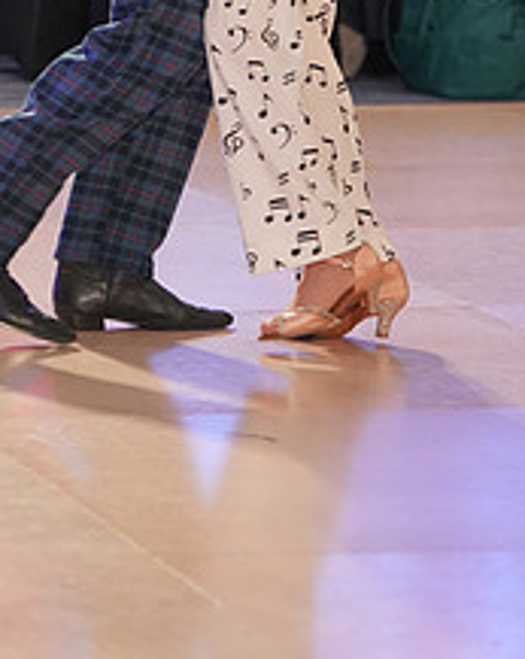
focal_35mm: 289
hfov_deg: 5.3
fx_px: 5625
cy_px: -134
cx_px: 284
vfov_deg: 6.7
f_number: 3.2
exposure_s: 1/400
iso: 4000
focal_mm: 115
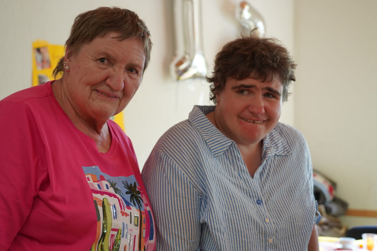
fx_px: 618
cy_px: 126
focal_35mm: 59
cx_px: 188
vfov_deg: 23.0
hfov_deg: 33.9
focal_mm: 59
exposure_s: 1/160
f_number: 5
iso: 4000
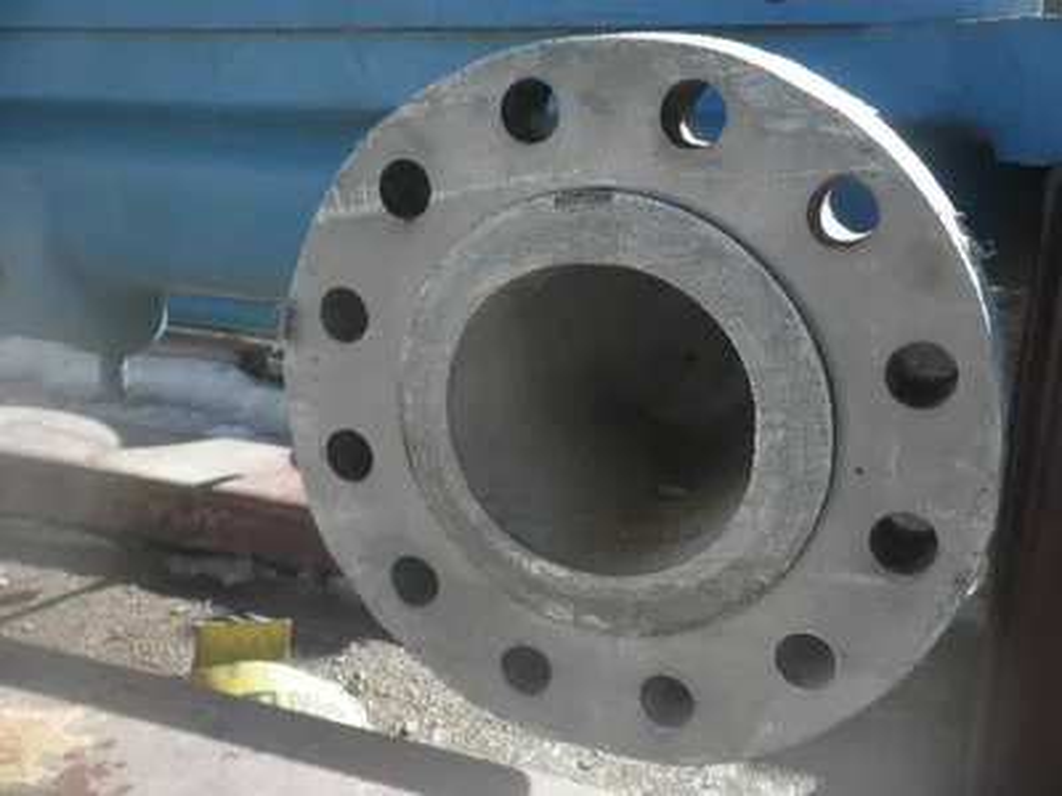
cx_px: 531
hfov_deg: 52.6
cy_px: 398
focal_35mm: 35
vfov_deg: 40.7
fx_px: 1074
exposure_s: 1/320
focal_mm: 6.1
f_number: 3.2
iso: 64
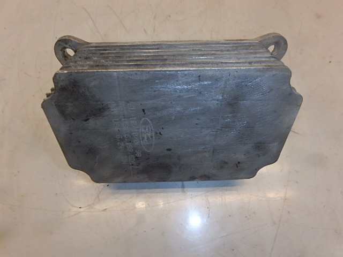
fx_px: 208
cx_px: 172
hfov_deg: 79.0
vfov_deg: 63.4
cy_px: 128
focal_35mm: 21
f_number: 6
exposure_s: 1/30
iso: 160
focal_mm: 3.7
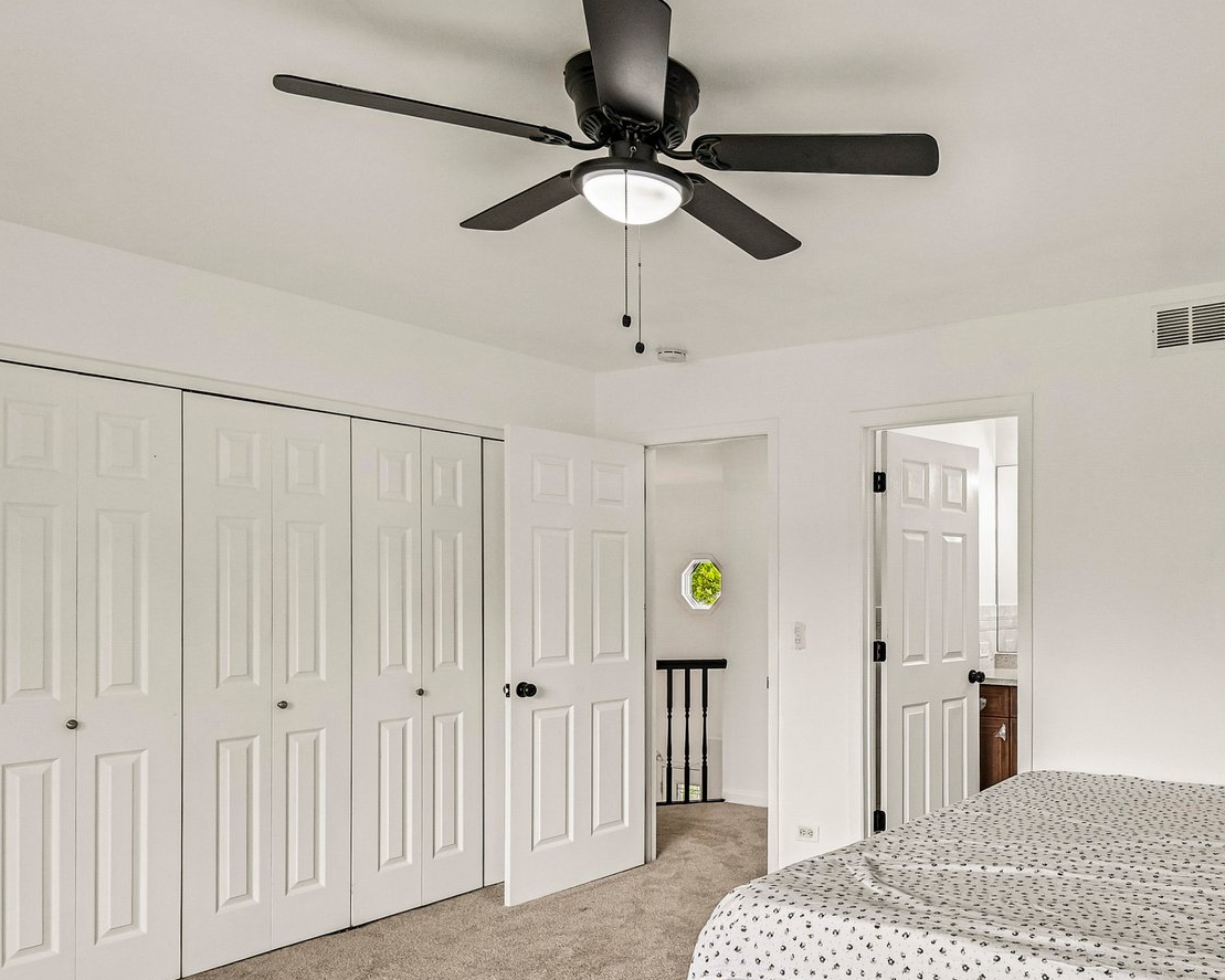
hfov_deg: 62.7
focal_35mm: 26
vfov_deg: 54.1
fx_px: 943
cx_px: 899
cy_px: 634
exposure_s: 1/15
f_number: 8
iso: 125
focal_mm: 10
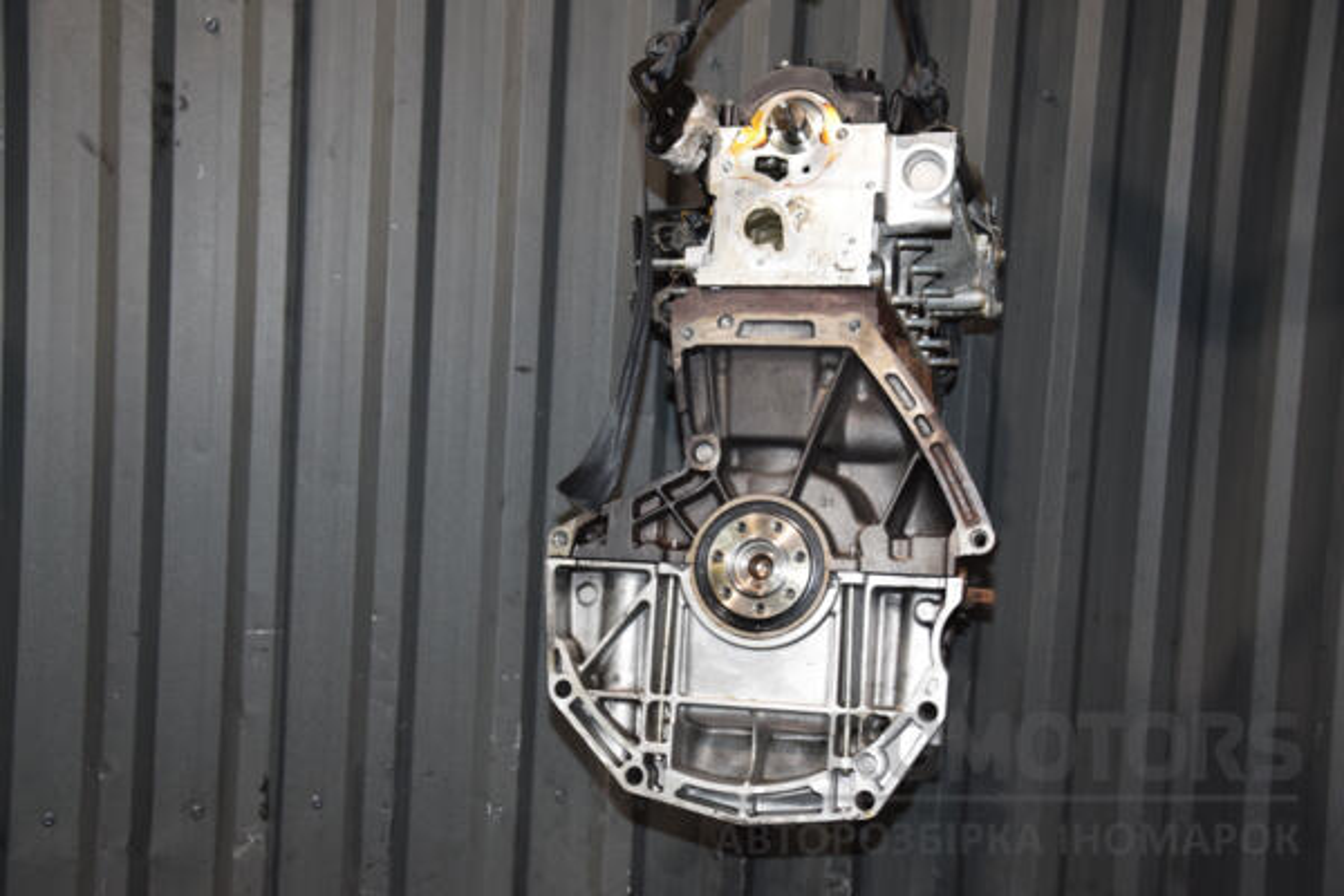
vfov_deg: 29.9
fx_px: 1680
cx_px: 672
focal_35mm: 45
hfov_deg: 43.6
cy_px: 448
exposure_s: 1/60
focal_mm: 30
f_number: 5
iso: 800
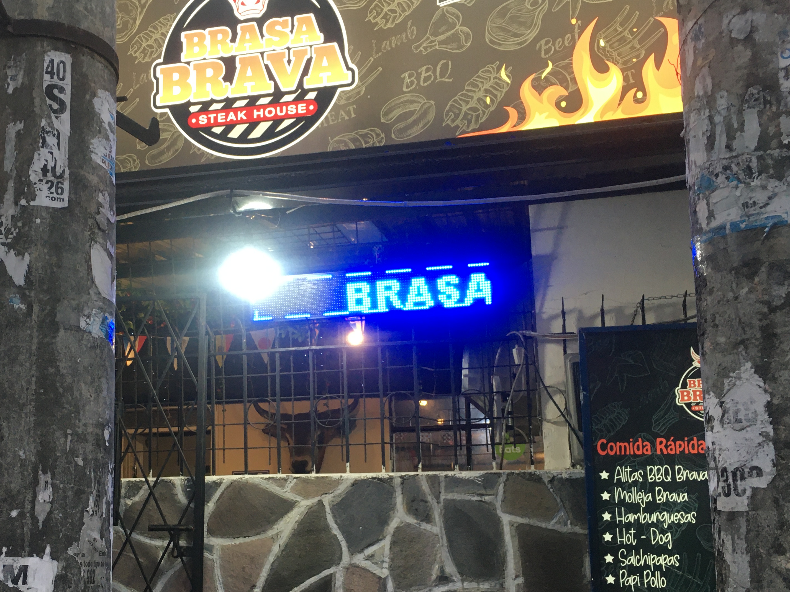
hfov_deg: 45.4
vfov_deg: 35.0
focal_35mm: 41
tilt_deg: +8.9
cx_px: 297
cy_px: 362
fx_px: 936
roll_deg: +2.1
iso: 32
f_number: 2.2
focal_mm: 4.15
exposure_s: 1/30
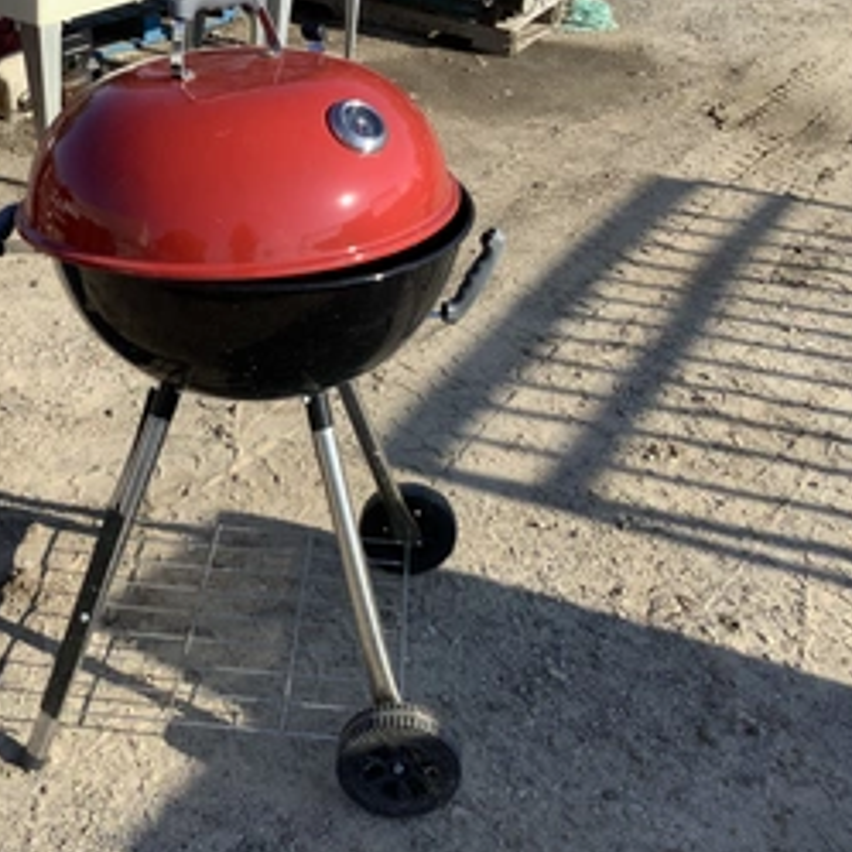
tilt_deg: -32.9
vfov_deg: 38.3
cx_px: 274
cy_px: 414
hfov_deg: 37.9
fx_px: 1225
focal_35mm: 44
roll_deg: -3.9
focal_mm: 3.3
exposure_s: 1/769
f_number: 2.4
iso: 25
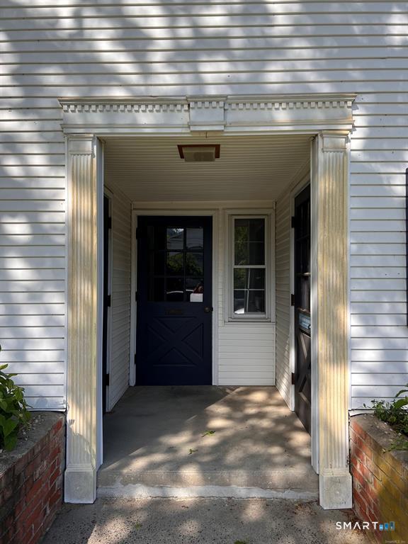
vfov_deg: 67.3
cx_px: 204
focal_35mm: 26
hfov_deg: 53.1
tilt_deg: +2.0
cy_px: 272
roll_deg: -0.1
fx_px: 409
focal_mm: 5.7
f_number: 1.5
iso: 50
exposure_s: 1/1779
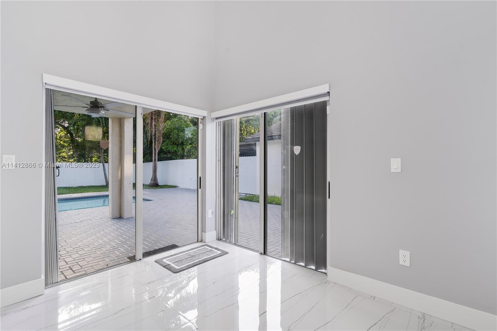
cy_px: 166
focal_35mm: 16
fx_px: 221
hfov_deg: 96.7
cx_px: 248
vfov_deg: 73.7
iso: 100
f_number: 8
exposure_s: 1/200
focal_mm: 16
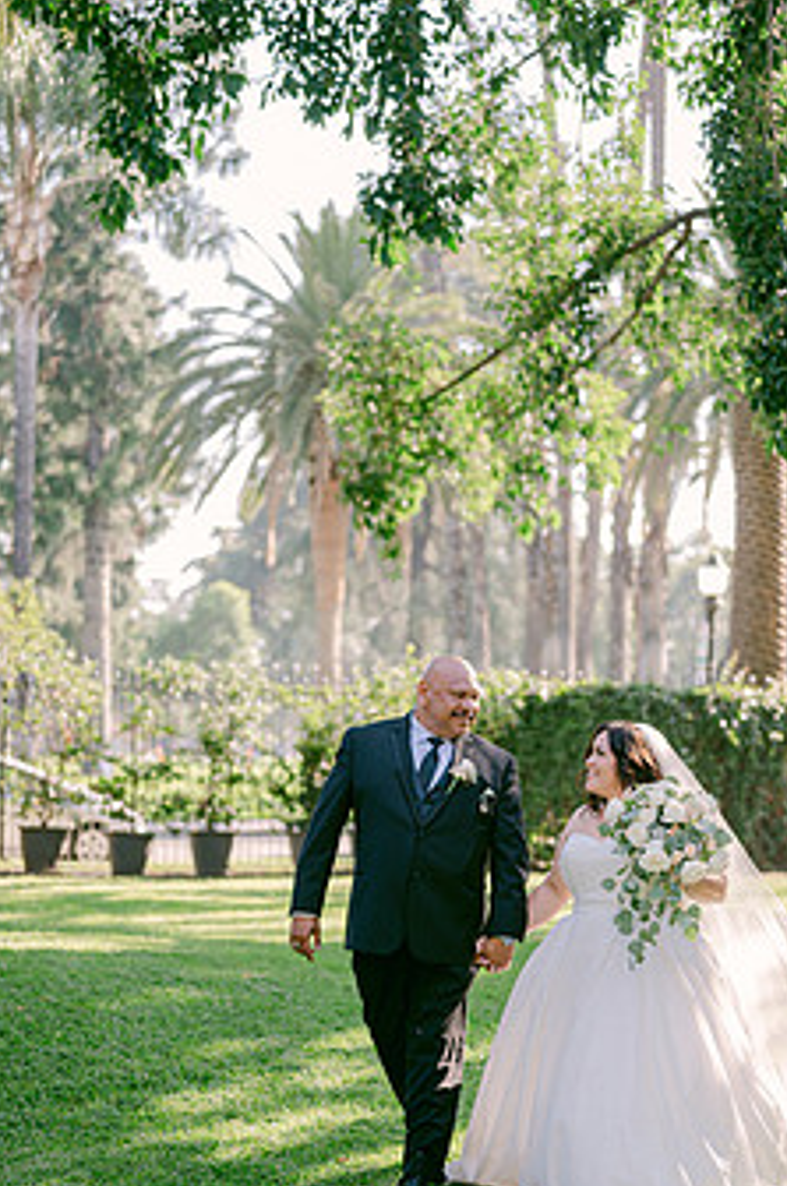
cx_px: 425
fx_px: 2204
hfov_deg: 20.2
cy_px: 755
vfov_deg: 30.0
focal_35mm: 67
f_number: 1.8
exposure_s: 1/1250
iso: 250
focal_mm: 50
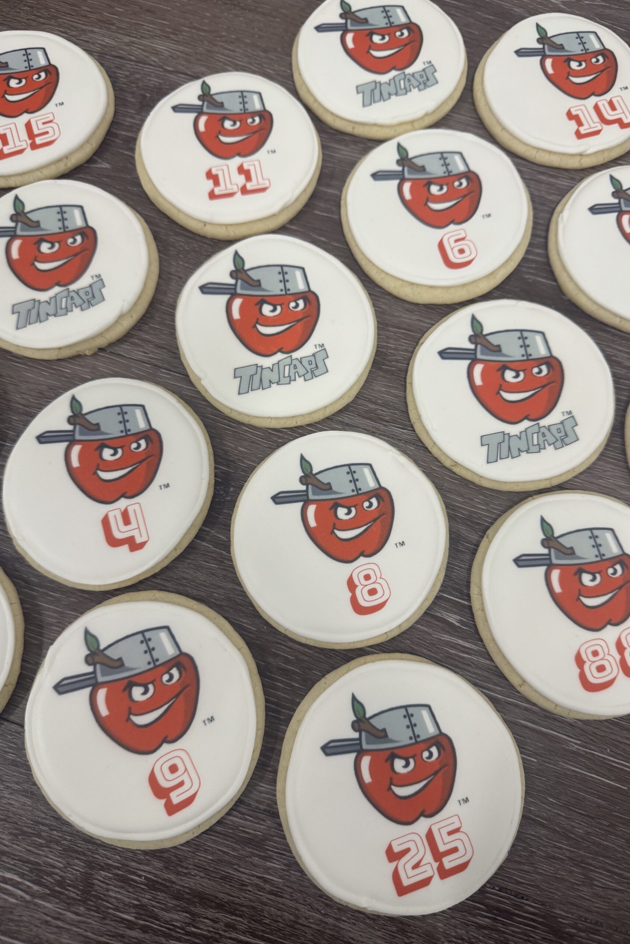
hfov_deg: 51.3
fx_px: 656
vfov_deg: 71.5
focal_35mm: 25
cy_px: 472
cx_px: 328
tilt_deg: -72.9
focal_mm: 6.76
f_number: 1.78
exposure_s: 1/120
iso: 200
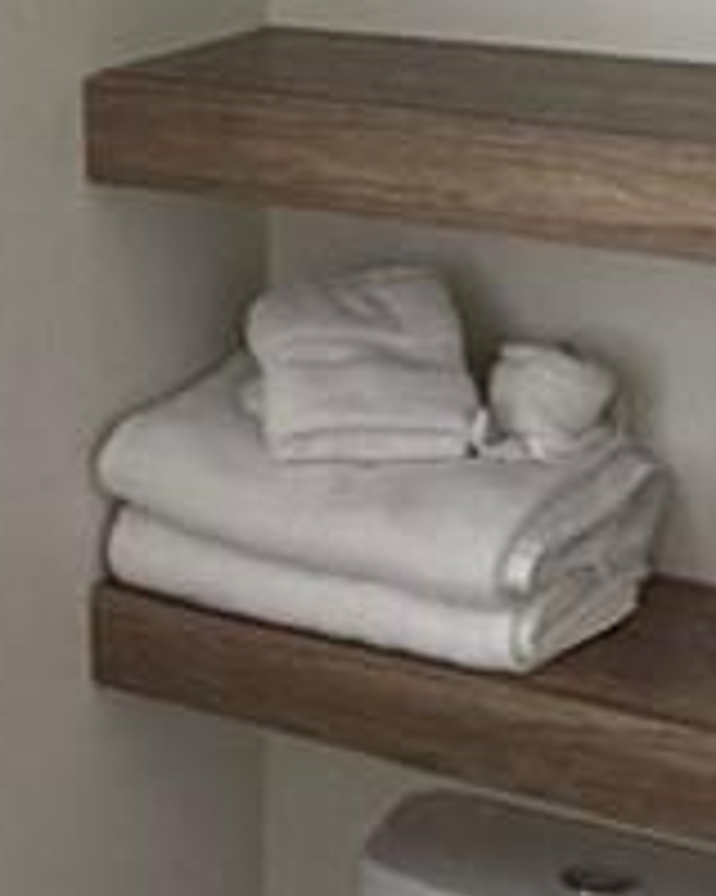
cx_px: 5
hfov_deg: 13.8
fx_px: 2916
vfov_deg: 17.4
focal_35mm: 110
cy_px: 248
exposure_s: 1/120
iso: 250
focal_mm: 2.22
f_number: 2.2
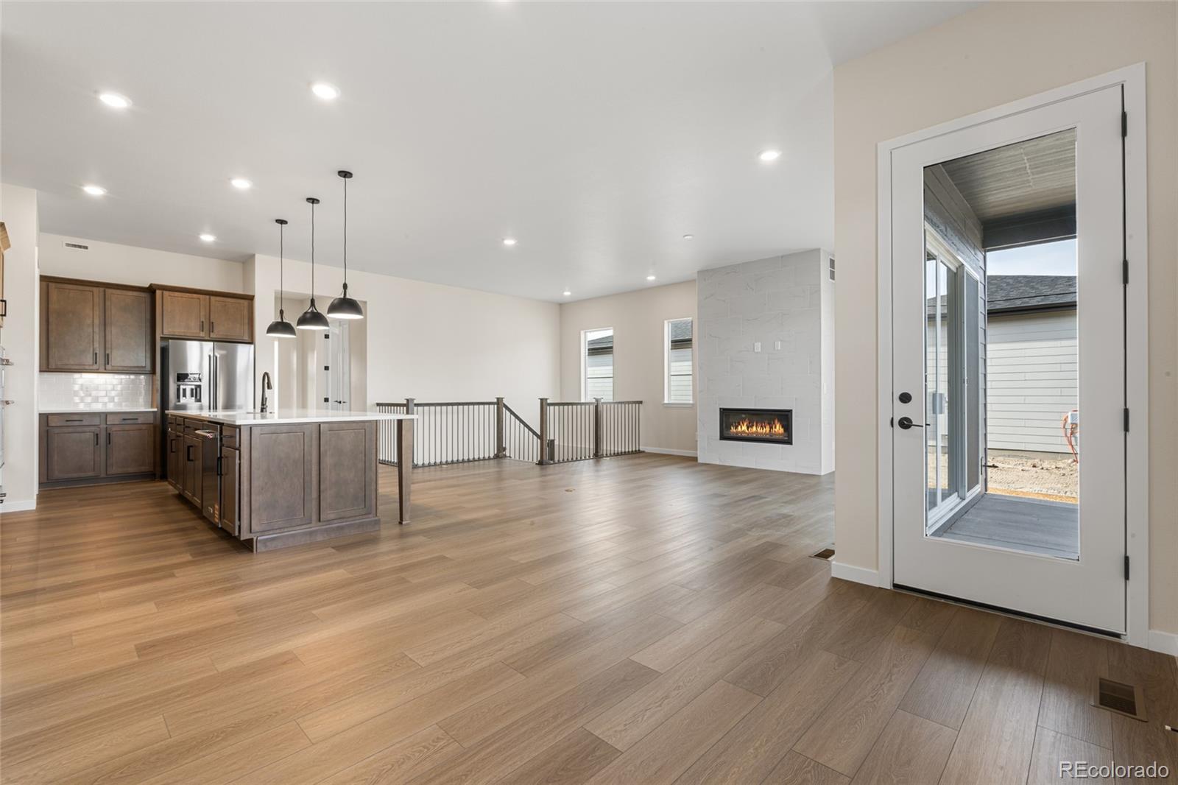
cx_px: 589
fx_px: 523
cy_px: 392
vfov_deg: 73.7
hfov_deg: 96.7
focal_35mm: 16
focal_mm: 16
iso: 100
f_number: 20
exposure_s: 1.6
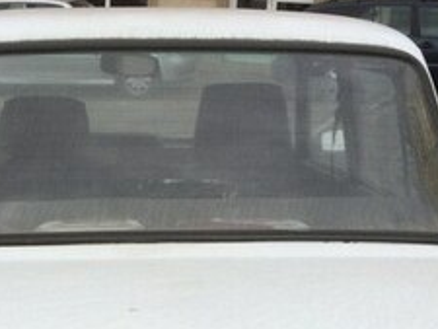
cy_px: 443
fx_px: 1076
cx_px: 136
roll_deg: -3.1
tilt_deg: -24.5
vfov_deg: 16.3
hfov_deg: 22.9
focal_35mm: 85
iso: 32
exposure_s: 1/3165
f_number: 2.2
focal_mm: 4.15
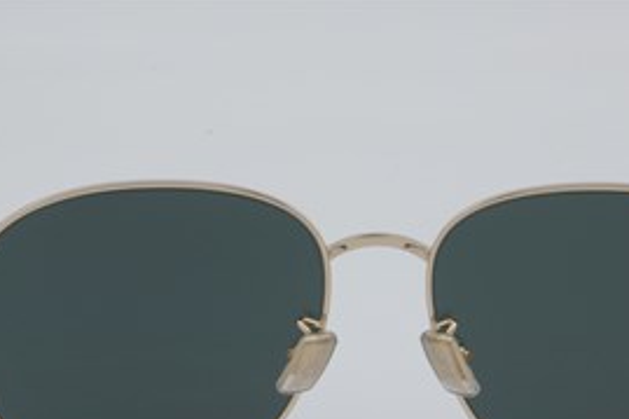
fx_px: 2143
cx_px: 381
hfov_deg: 16.7
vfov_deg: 11.1
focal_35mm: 123
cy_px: 307
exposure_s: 1/4
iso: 100
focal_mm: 55
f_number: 32
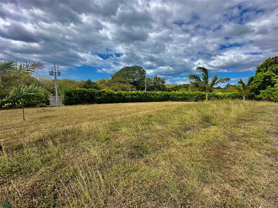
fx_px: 112
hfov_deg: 102.1
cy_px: 104
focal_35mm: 14
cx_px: 139
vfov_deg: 85.7
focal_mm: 2.22
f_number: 2.2
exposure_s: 1/1795
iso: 50
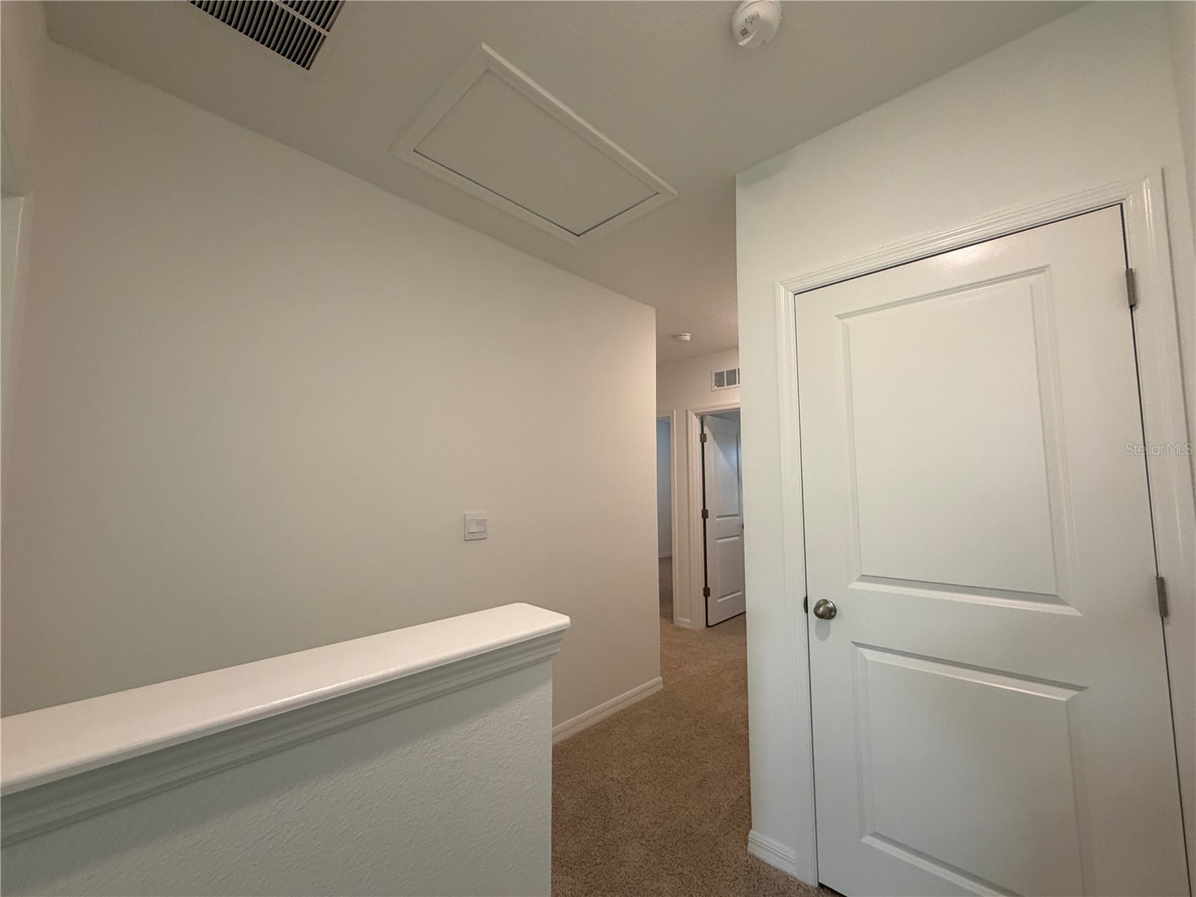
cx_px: 598
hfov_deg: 102.1
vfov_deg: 85.7
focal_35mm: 14
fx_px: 484
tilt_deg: +5.9
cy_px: 448
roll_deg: +0.2
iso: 320
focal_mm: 2.22
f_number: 2.2
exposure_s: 1/120
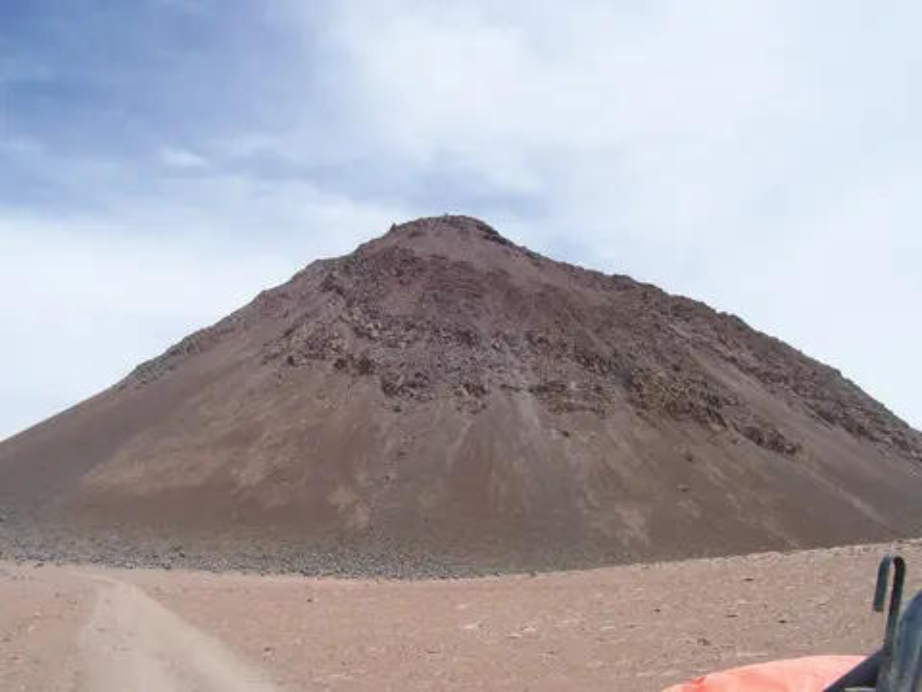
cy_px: 346
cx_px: 461
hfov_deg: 51.4
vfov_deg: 39.7
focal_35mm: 36
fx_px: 959
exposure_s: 1/805
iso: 80
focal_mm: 6
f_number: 4.8
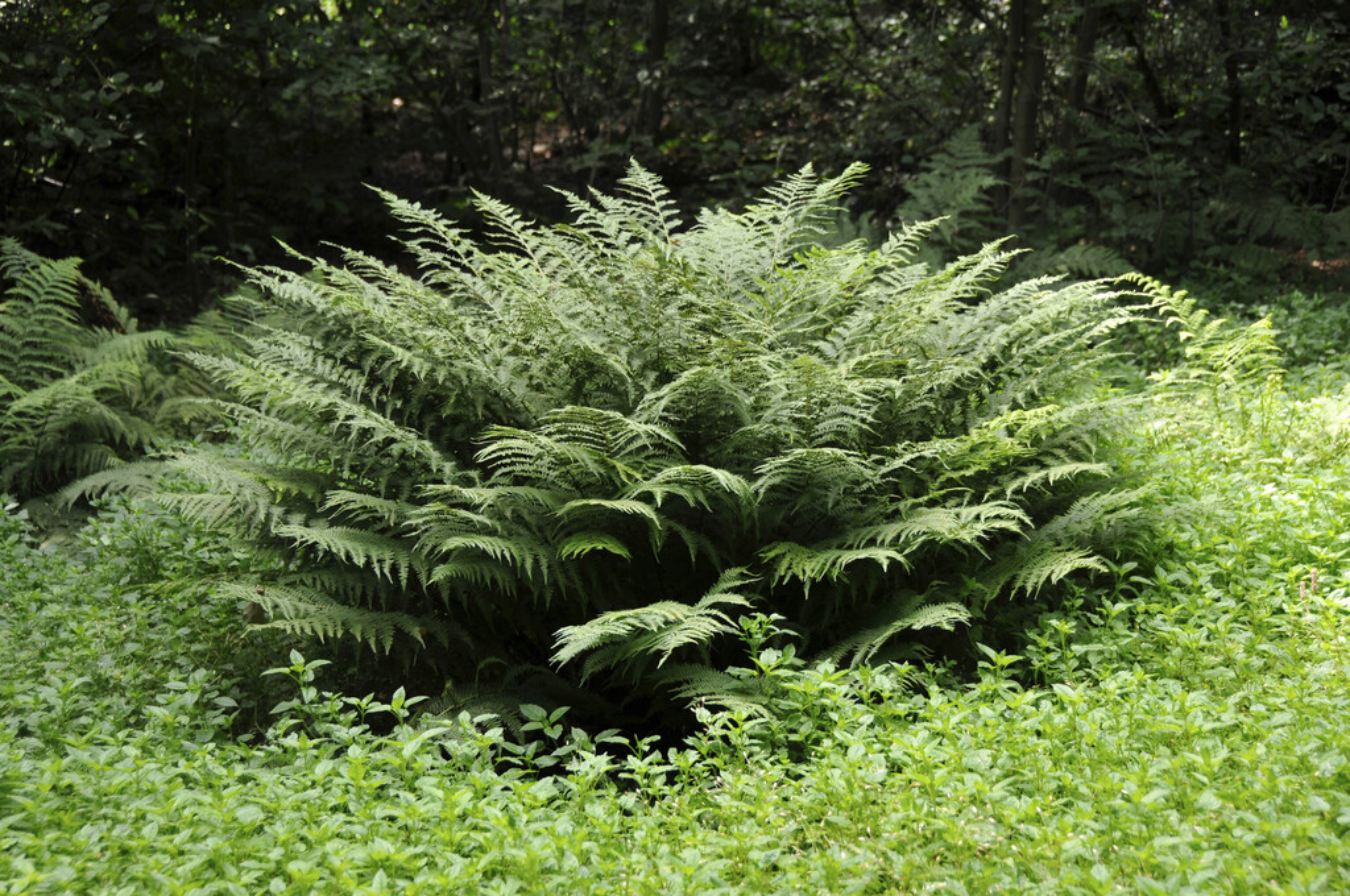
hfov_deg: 27.0
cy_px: 448
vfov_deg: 18.1
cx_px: 675
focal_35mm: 75
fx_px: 2809
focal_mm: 50
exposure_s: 1/80
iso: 200
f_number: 5
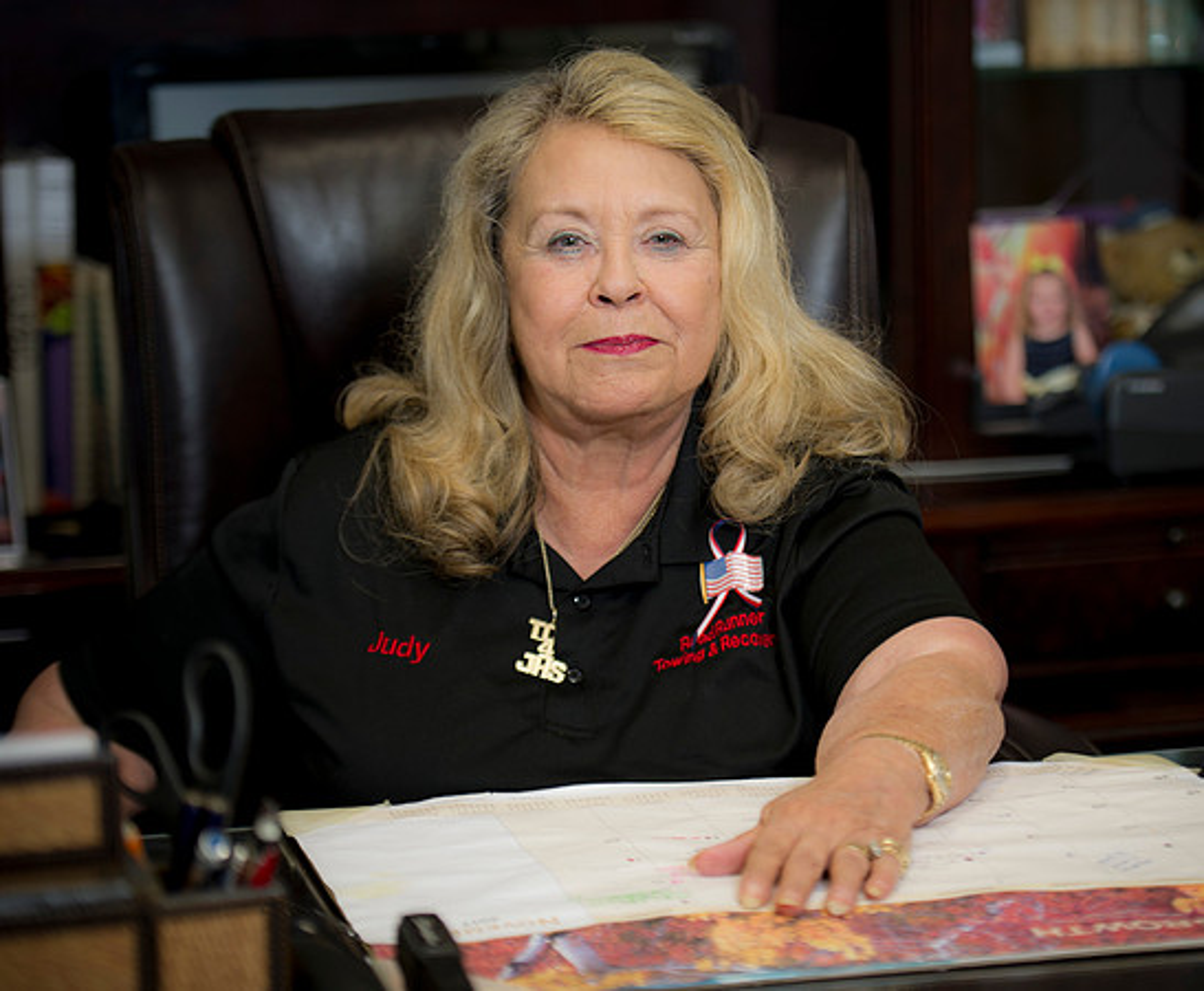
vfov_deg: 13.0
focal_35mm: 121
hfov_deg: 15.7
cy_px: 527
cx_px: 727
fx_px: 4350
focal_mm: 98
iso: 400
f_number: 2.8
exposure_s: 1/80
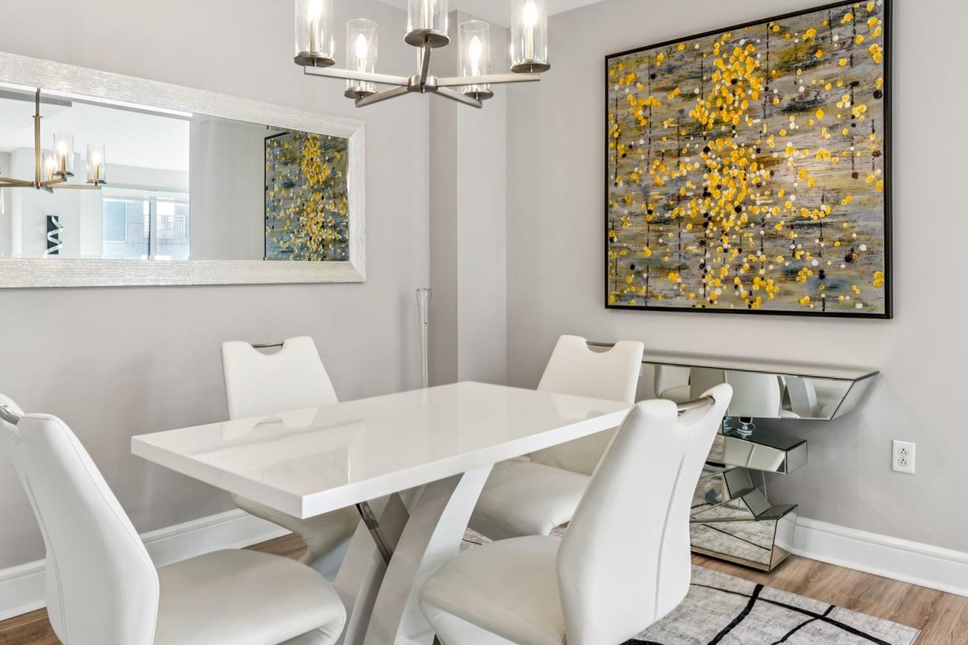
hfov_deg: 67.7
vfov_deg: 48.1
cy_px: 288
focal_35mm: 27
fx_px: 721
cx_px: 476
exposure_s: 1/4
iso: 100
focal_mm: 16.5
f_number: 9
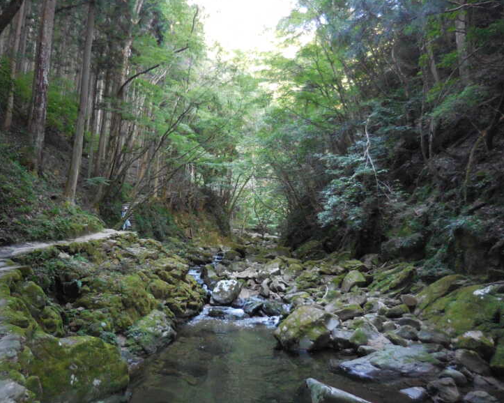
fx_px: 403
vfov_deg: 53.2
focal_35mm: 27
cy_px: 200
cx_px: 233
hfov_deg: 64.0
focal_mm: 4.5
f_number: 3.3
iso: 1100
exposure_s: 1/25
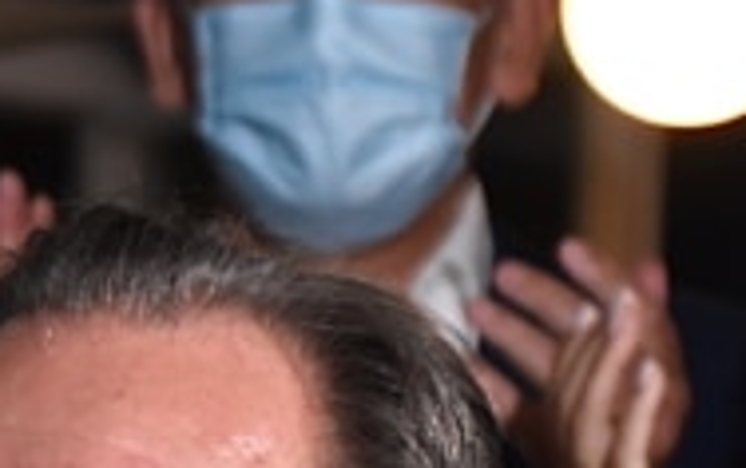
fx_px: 7442
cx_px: -254
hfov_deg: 5.7
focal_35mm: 366
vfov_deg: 3.6
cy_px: 722
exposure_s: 1/500
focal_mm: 75
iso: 1600
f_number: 5.3
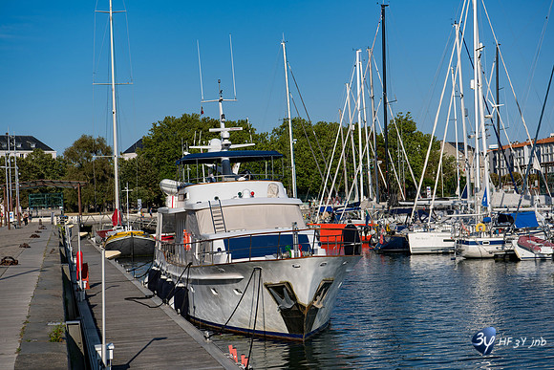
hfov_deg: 28.8
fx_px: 1077
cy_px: 185
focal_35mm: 70
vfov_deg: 19.5
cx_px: 277
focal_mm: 70
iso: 64
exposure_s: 1/1000
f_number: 6.3
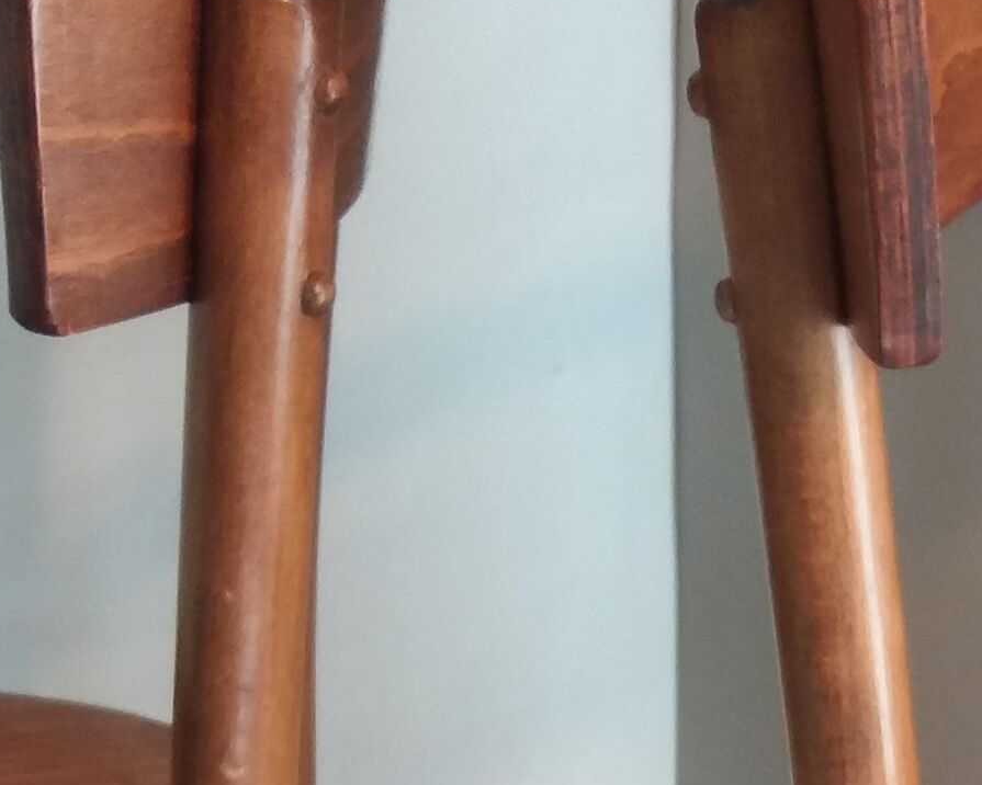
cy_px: 1156
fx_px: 3662
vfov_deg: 11.7
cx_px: 667
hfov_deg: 15.2
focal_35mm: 126
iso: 80
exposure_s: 1/50
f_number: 1.9
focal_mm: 3.7
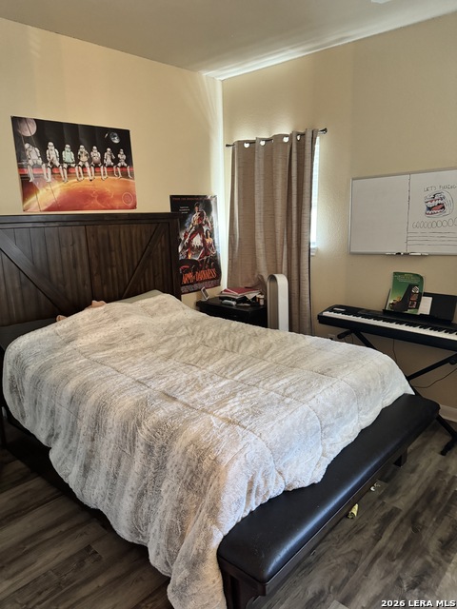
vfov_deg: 71.6
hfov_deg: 56.8
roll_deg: +1.6
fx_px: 422
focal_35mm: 24
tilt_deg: -12.2
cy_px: 304
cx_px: 228
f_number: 1.78
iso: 640
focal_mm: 6.76
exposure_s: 1/40
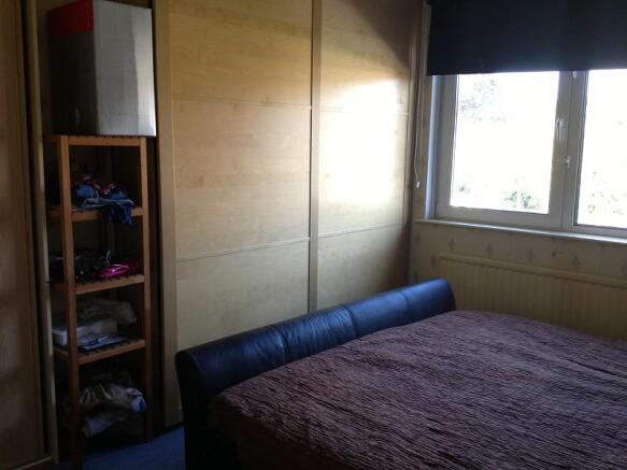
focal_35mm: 35
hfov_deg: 52.6
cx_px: 314
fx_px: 634
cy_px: 235
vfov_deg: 40.7
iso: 125
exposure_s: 1/60
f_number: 2.4
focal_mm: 4.28
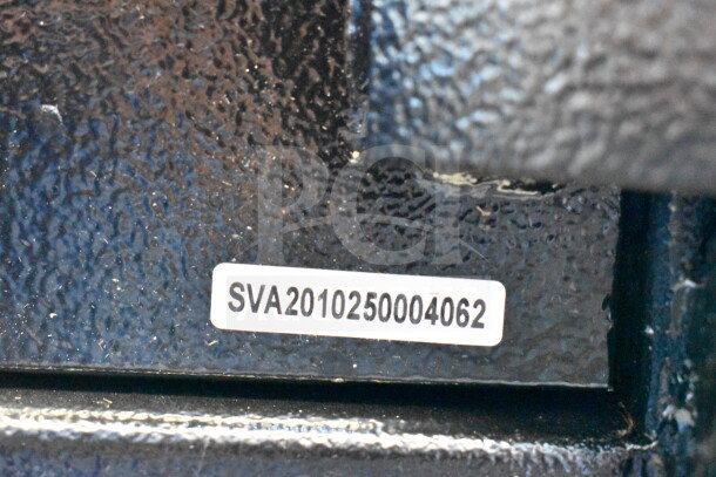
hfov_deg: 31.9
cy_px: 238
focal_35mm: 63
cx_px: 358
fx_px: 1253
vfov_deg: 21.6
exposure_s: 1/60
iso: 25600
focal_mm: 42
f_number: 5
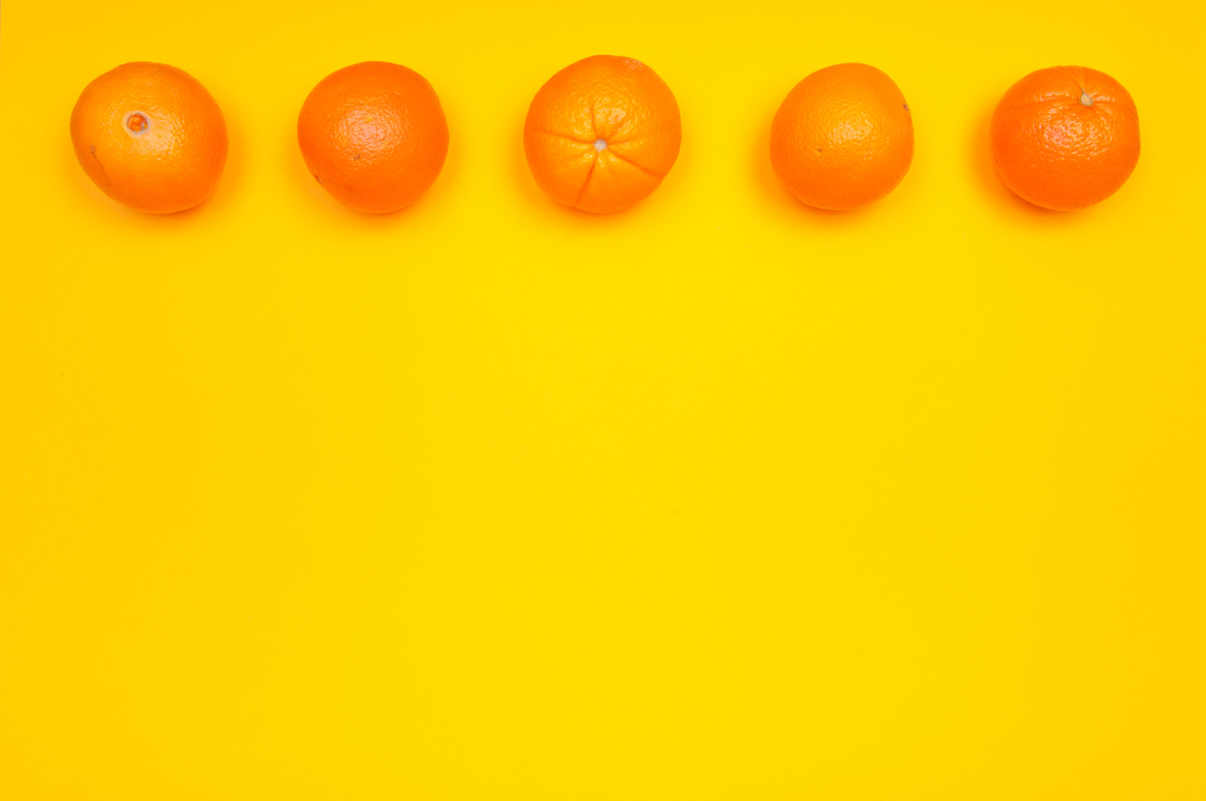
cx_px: 603
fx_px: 1506
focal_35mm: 45
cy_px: 400
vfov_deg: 29.8
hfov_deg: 43.7
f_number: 11
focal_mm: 30
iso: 200
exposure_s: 1/160
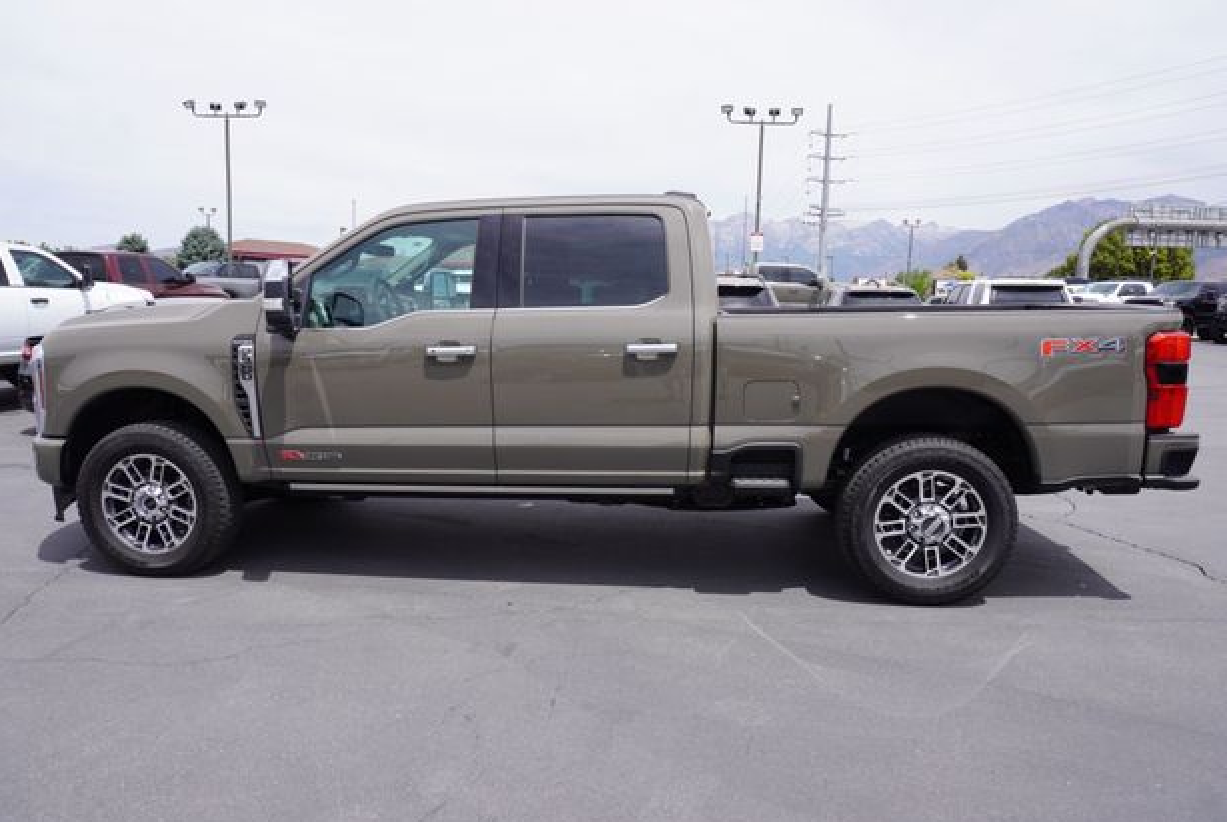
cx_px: 604
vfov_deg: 51.4
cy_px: 412
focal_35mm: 25
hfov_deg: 71.4
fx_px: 853
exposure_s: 1/160
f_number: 10
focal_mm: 16
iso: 100
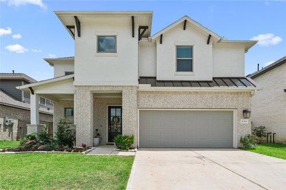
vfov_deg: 70.4
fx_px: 135
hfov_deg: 93.3
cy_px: 95
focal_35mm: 17
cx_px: 143
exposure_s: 1/1600
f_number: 8
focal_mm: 17
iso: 400
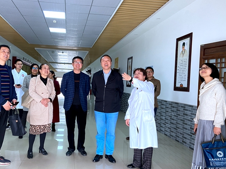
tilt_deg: -1.6
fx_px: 222
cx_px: 88
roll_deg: -2.8
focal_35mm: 34
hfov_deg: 53.5
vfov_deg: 41.8
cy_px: 86
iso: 125
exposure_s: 1/99
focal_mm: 4.25
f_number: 1.8
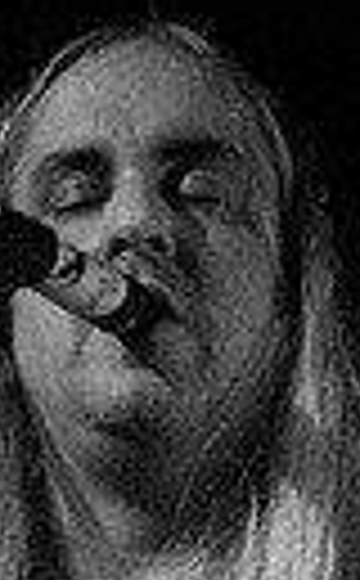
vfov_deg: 8.6
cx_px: 189
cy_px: 737
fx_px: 3809
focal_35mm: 241
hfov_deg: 5.4
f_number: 2.8
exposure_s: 1/30
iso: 1600
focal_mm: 35
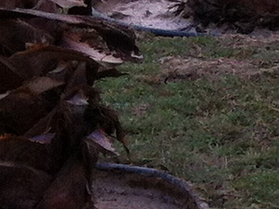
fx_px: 2222
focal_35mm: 276
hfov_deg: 6.5
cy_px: 269
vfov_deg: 5.3
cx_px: 869
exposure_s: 1/173
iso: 80
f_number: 2.8
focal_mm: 3.85
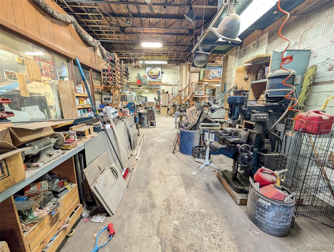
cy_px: 126
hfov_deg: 110.5
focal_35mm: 12
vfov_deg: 94.6
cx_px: 167
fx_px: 116
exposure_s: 1/60
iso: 465
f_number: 1.7
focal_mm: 2.02
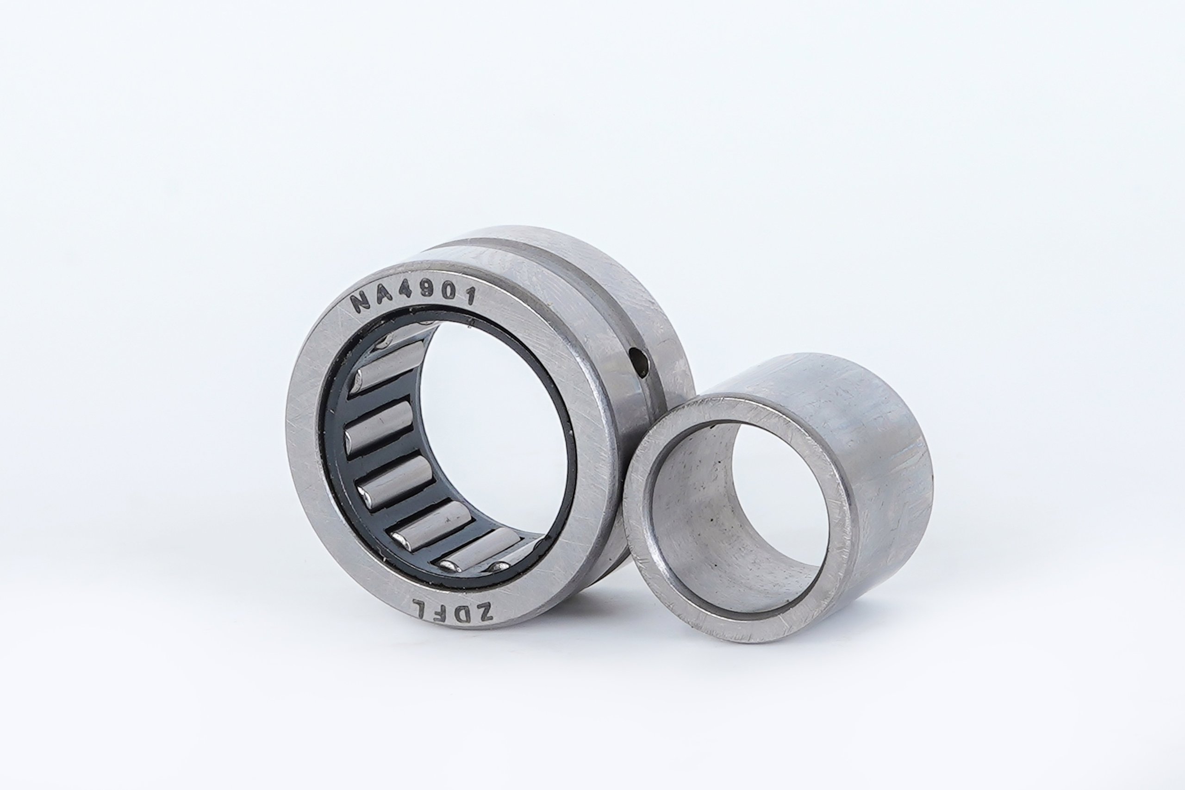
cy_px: 395
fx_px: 2469
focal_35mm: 75
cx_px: 592
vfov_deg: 18.2
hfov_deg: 27.0
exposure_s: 1/160
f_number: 16
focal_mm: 50
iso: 100
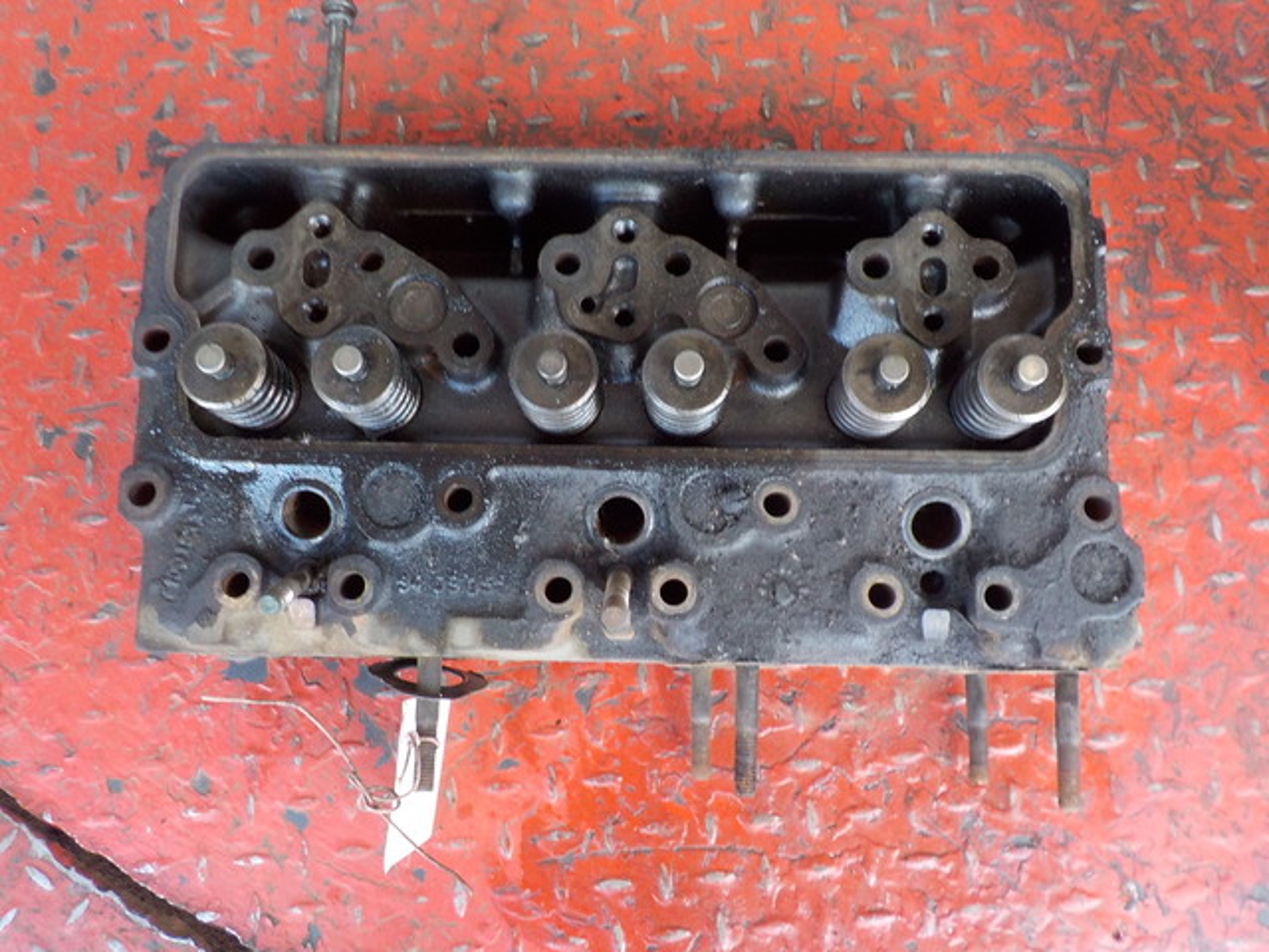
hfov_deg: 60.0
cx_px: 634
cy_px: 476
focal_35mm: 30
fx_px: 1100
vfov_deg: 46.8
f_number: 3.3
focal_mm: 4.1
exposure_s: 1/30
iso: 200
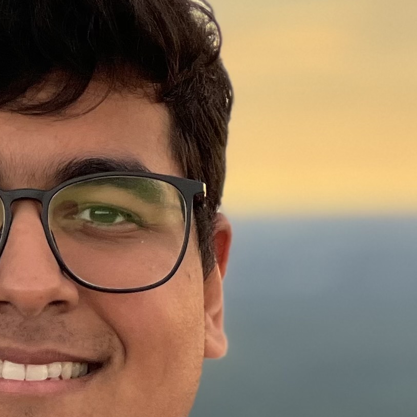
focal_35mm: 257
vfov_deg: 6.8
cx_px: -15
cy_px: 300
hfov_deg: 6.8
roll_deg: +0.8
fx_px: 3503
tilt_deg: -2.0
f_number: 2.8
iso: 80
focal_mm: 9
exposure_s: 1/121
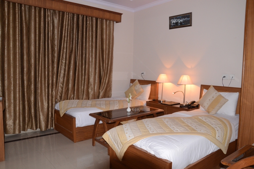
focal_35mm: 27
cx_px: 127
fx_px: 190
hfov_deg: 67.5
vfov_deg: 47.8
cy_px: 84
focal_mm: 18
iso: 1000
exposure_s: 1/60
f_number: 5.6
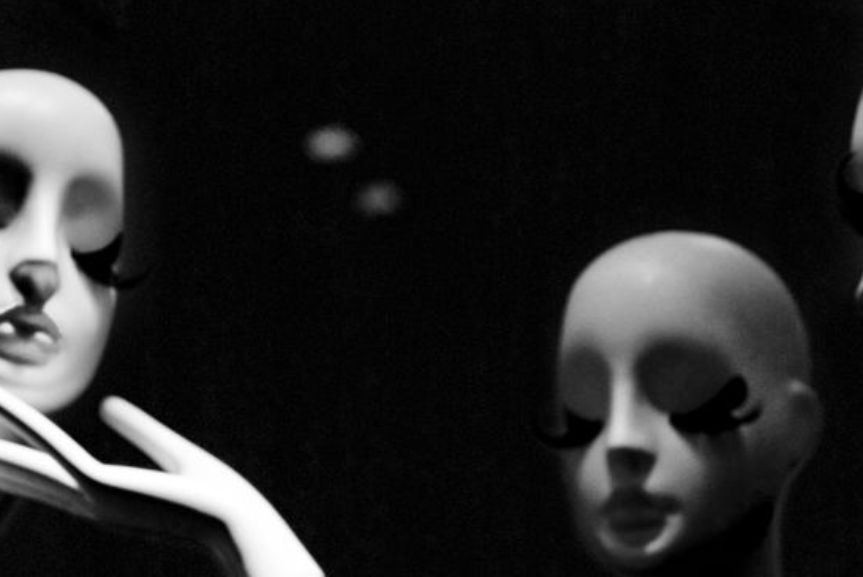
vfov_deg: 7.9
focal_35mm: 173
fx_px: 4150
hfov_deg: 11.9
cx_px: 476
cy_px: 383
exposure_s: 1/100
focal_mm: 70
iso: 200
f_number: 4.5
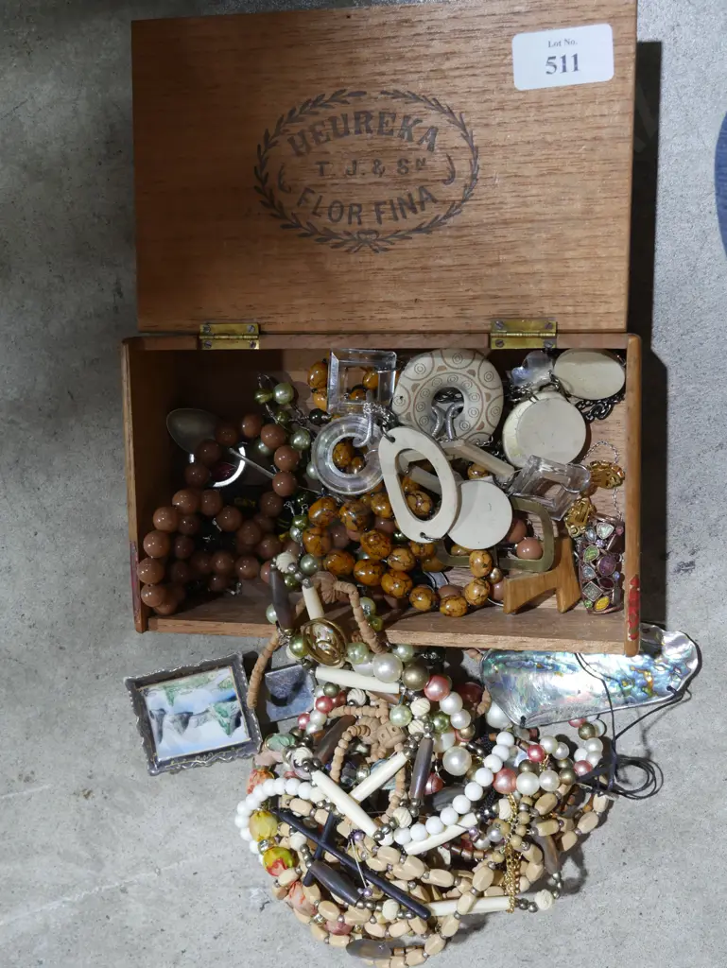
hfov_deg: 32.9
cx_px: 364
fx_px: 1231
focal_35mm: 44
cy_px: 484
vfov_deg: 42.9
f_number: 4.7
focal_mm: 22
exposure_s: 1/60
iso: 800
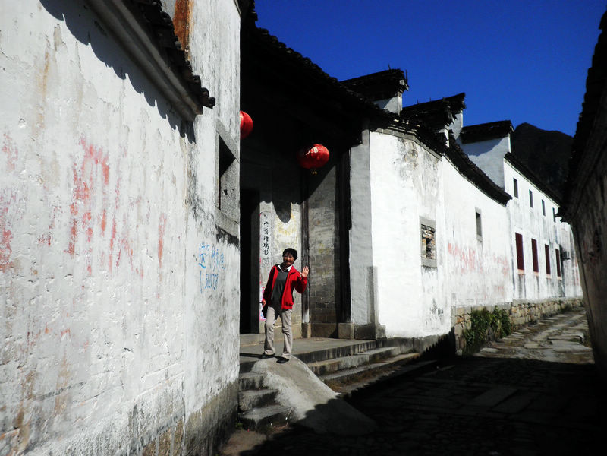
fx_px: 544
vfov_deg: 45.4
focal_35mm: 31
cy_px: 228
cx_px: 304
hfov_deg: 58.4
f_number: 8.4
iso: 64
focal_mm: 5.5
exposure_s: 1/500
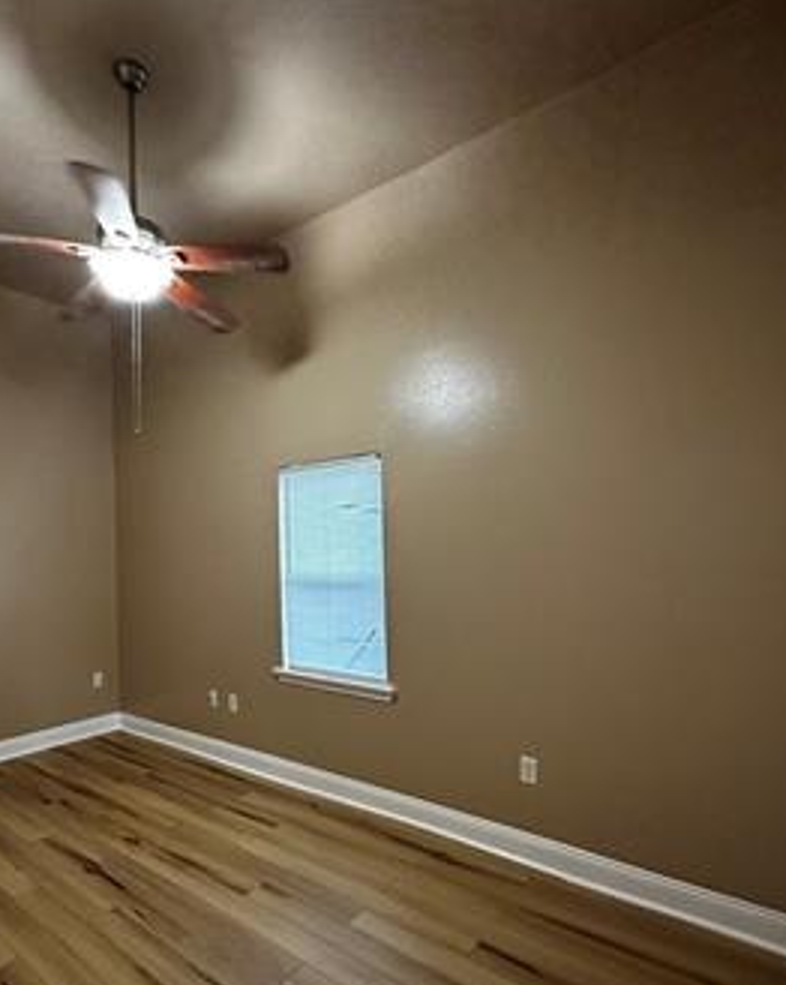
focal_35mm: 20
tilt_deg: +0.8
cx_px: 315
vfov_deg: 80.1
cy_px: 550
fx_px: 582
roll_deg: +0.5
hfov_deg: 67.4
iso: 500
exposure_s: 1/60
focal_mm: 2.22
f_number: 2.2
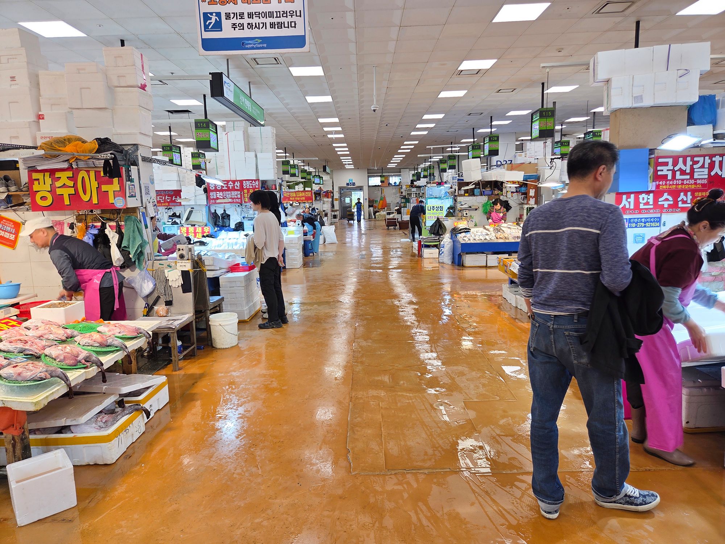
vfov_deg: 58.9
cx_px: 362
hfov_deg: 73.9
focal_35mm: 23
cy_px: 272
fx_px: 482
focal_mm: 5.4
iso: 25
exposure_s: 1/60
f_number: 1.8
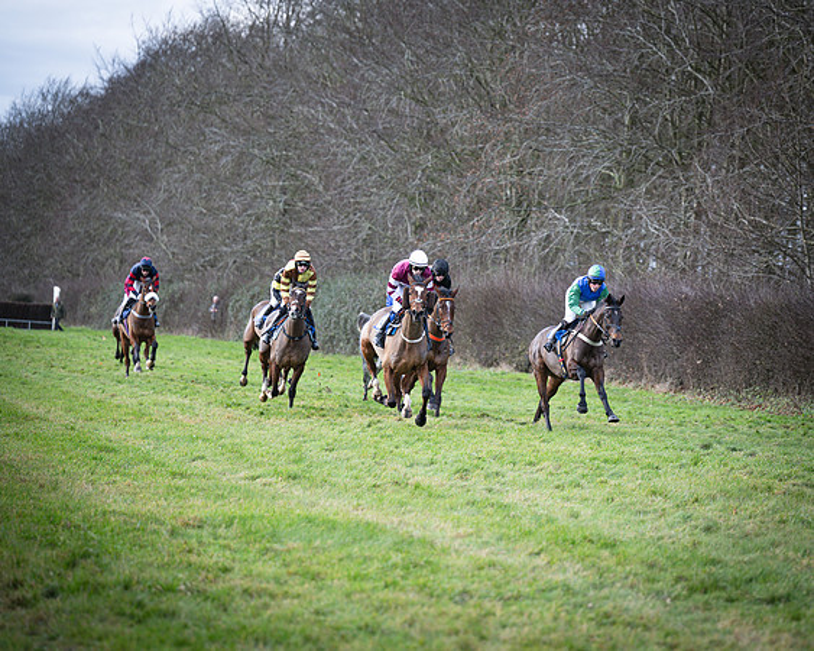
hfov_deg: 12.7
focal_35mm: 152
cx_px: 508
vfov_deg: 10.2
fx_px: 3651
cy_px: 334
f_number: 2.8
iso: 400
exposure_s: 1/1250
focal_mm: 125
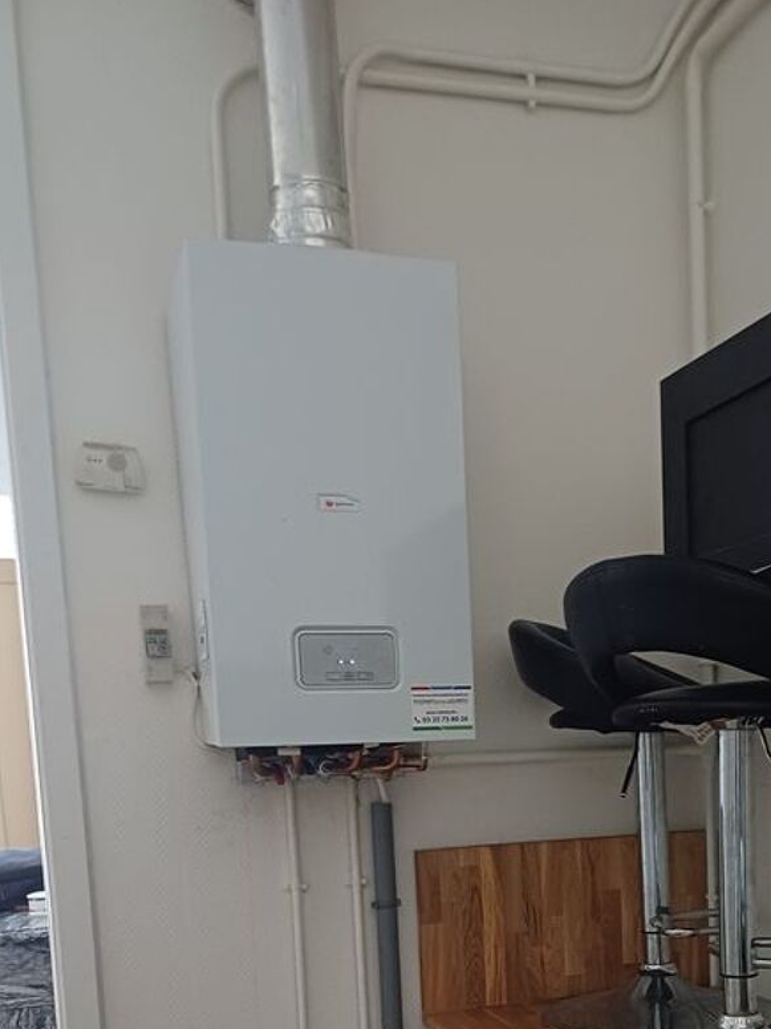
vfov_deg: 41.2
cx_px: 533
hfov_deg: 33.2
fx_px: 1277
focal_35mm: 43
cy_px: 877
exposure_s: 1/25
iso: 500
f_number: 1.8
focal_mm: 4.65
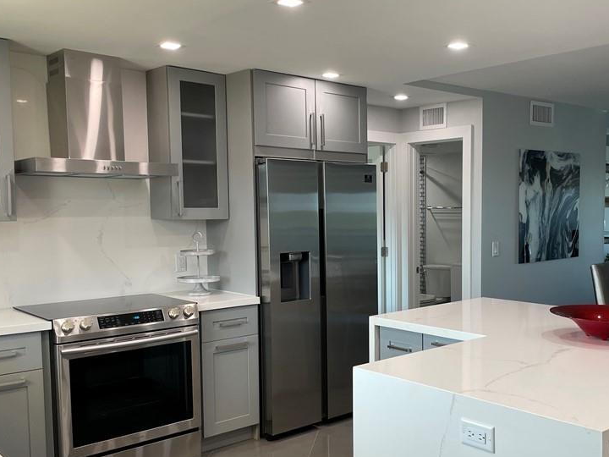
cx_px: 396
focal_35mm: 37
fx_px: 651
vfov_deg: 38.6
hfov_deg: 49.4
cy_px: 264
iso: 80
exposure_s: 1/120
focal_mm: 4.2
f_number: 1.6
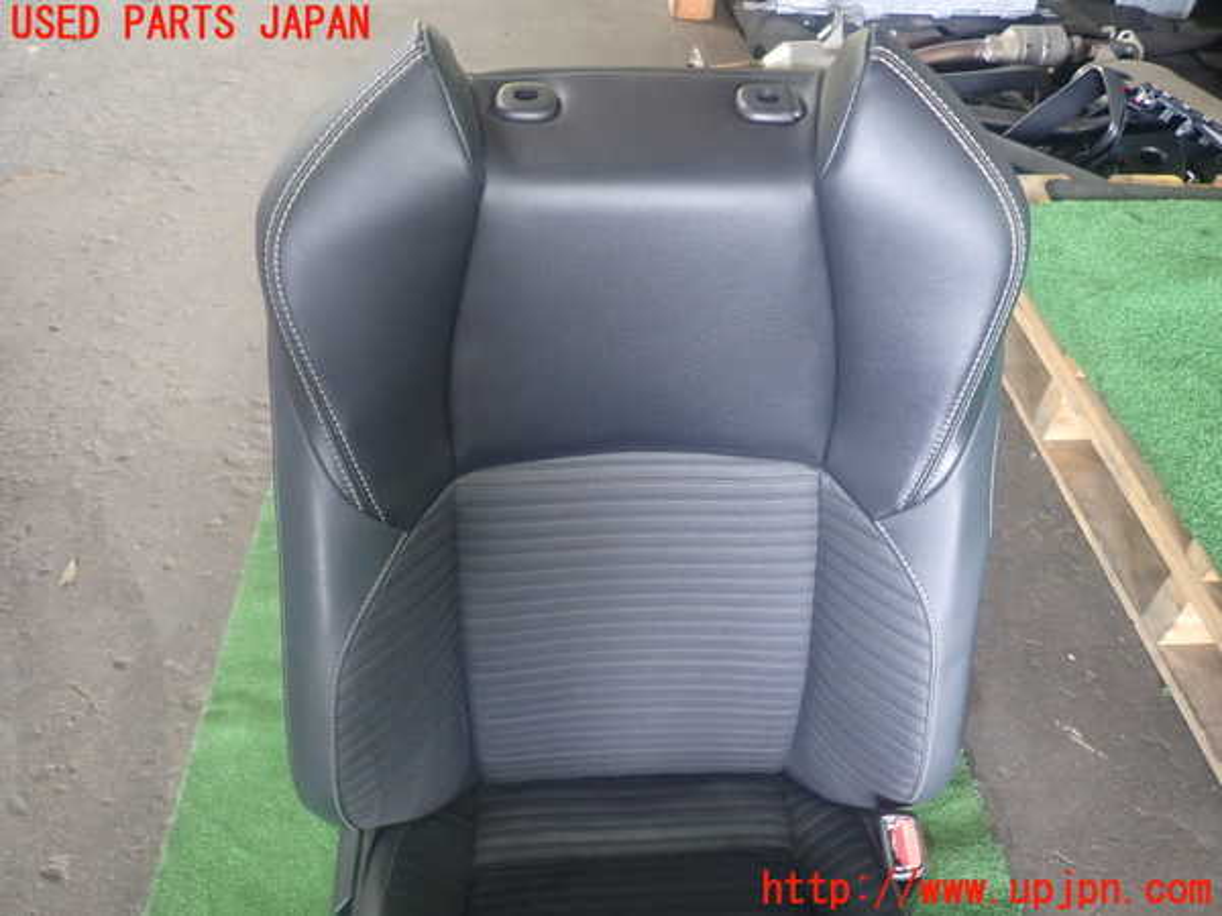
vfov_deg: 54.9
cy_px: 458
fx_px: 883
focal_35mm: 25
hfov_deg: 69.4
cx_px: 611
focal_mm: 4.5
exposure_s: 1/30
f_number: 2
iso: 400
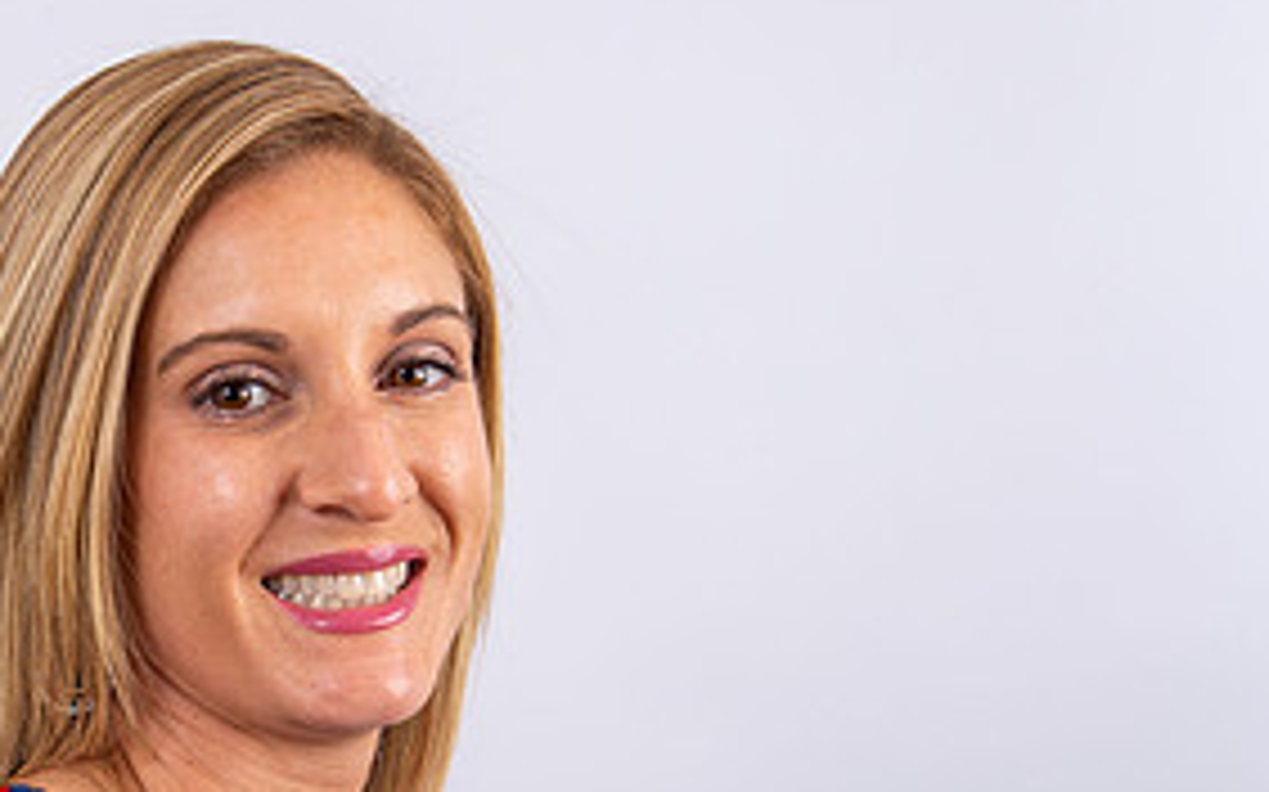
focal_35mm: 88
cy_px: 693
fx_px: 3042
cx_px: 135
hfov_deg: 23.0
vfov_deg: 14.7
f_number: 9
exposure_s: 1/250
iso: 125
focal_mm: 42
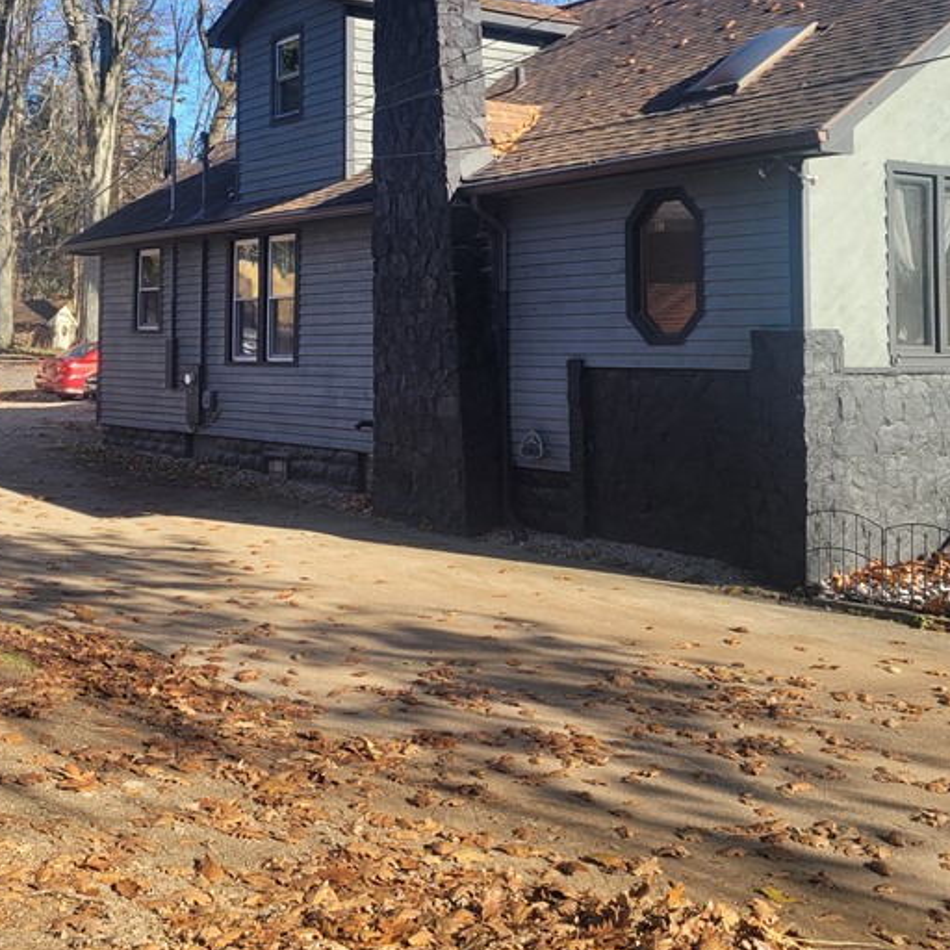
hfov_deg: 36.6
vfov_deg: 36.4
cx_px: 358
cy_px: 308
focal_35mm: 46
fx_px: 1428
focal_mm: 5.4
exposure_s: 1/927
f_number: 1.8
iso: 40
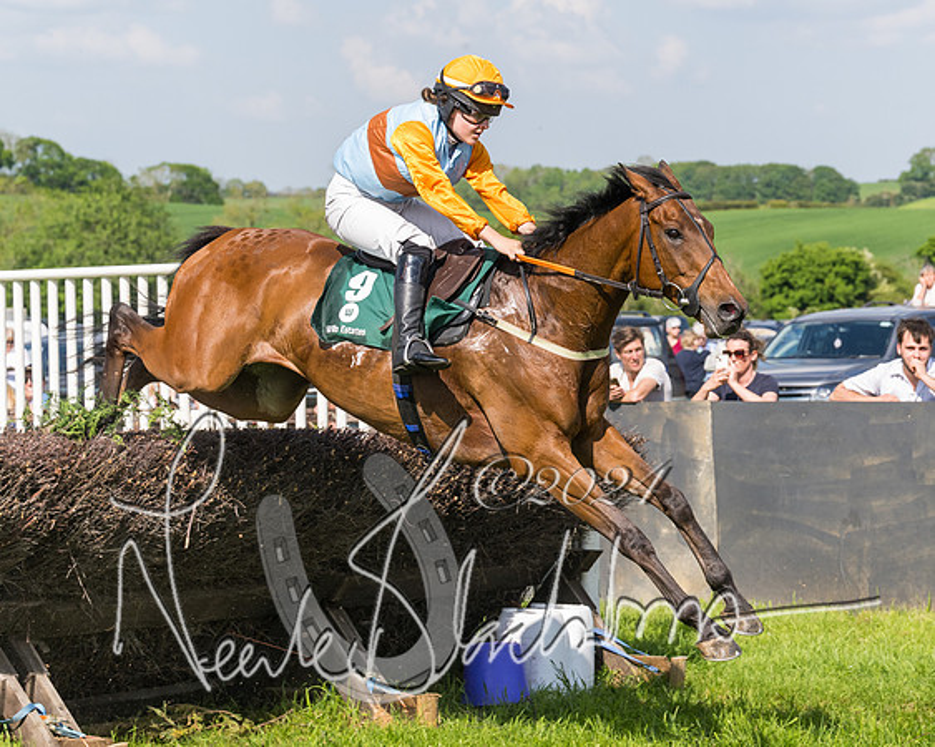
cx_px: 535
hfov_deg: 16.0
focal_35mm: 120
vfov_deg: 12.8
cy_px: 391
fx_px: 3326
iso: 400
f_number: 5
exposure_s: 1/2000
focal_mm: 70
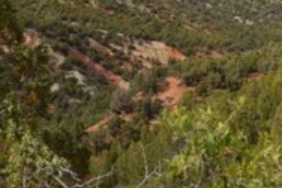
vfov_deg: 14.6
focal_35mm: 92
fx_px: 720
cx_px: 416
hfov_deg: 19.5
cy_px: 2
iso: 100
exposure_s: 1/200
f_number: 9
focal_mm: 18
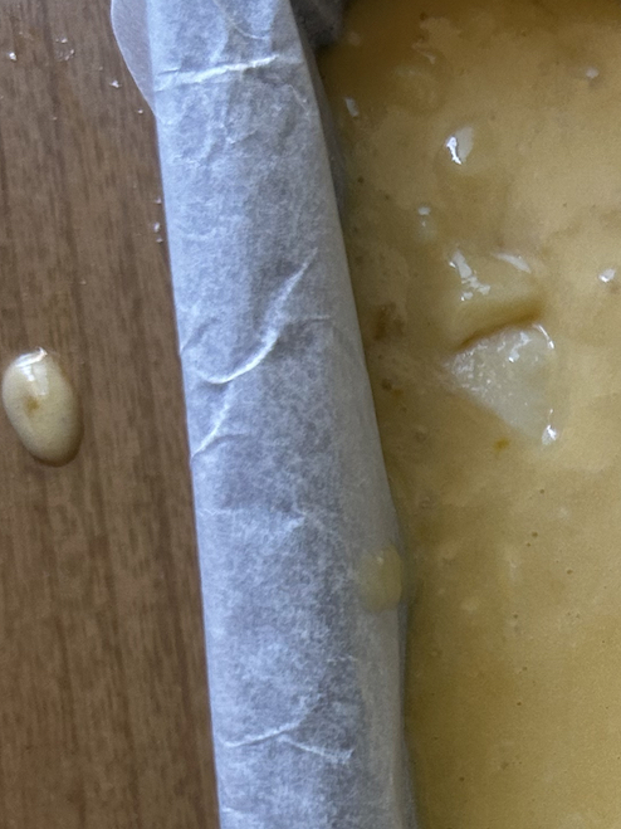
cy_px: 741
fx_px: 1699
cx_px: 769
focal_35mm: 71
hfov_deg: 19.4
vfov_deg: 26.5
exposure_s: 1/121
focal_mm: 5.7
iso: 125
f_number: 1.5
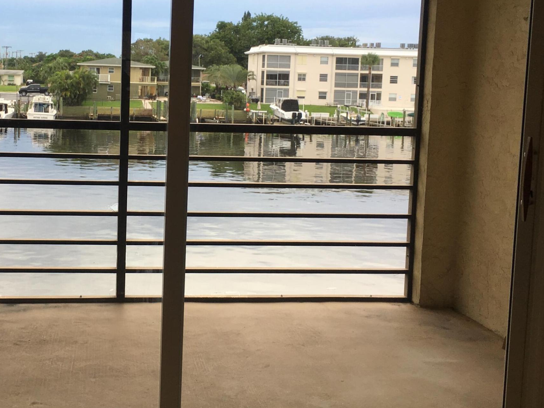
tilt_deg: -5.0
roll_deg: -1.5
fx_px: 770
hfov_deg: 38.2
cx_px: 157
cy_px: 154
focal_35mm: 49
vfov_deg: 29.6
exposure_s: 1/437
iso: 25
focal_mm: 4.15
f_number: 2.2
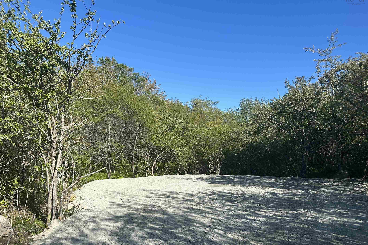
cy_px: 146
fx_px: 286
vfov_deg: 46.2
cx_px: 162
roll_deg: -1.9
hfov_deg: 65.3
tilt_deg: +1.9
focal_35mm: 28
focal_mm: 6.86
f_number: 1.78
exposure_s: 1/3356
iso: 80
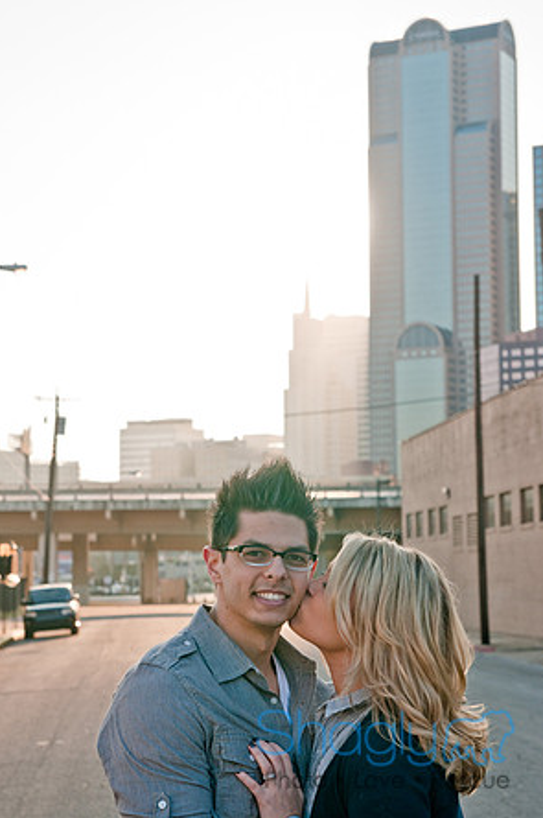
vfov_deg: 26.7
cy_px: 411
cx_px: 272
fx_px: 1723
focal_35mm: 76
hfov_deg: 17.9
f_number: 5.6
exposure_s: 1/400
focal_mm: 50
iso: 200
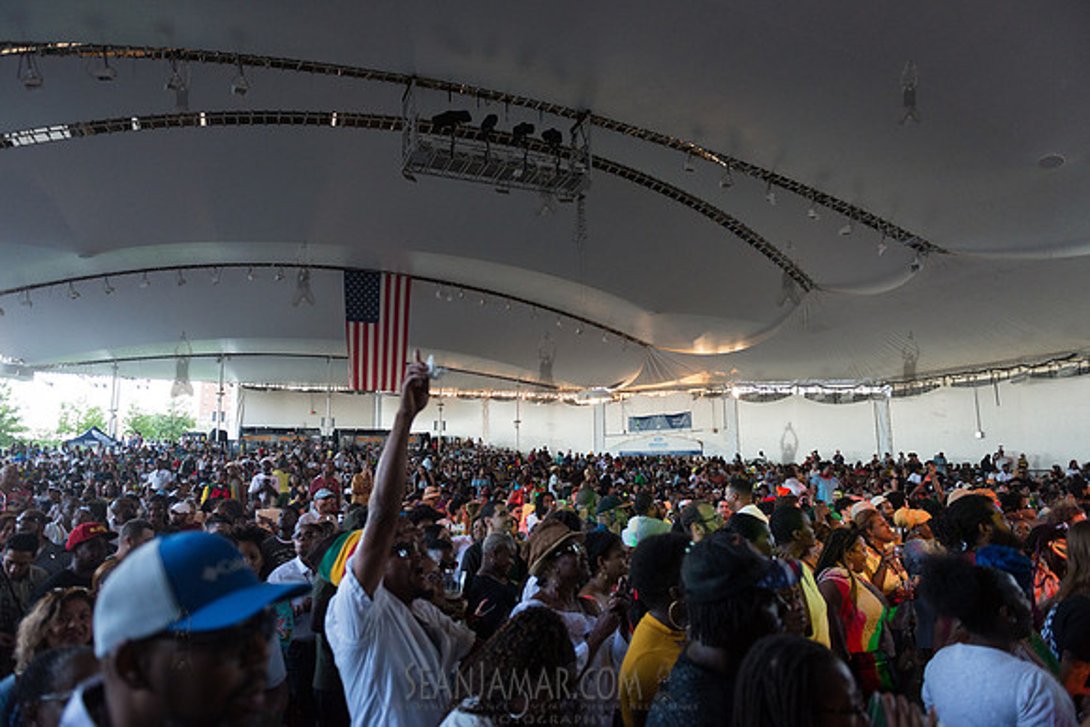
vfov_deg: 53.2
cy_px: 364
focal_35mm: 24
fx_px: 727
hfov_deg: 73.7
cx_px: 545
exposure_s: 1/640
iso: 1600
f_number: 2.8
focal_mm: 24
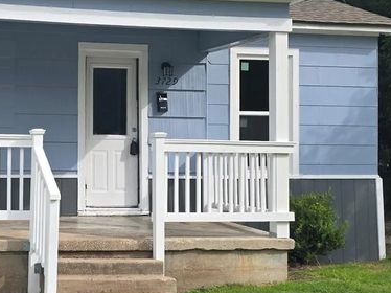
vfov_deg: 23.3
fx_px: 711
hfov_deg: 29.3
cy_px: 133
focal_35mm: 63
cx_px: 27
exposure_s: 1/2490
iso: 80
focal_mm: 6.3
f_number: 1.7
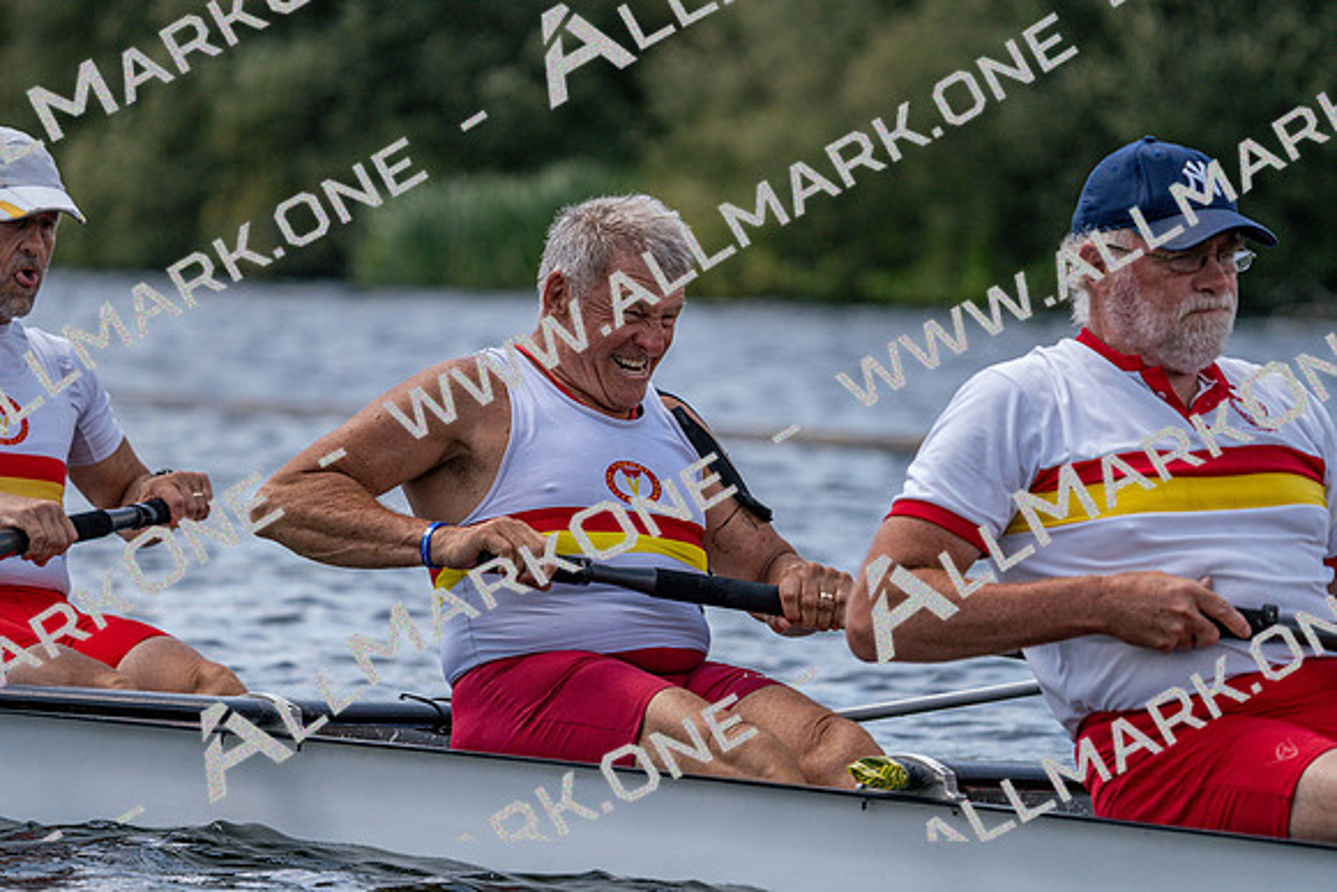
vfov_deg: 5.0
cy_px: 446
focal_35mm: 273
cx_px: 668
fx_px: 10141
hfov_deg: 7.5
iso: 400
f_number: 5.6
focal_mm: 273
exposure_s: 1/2000
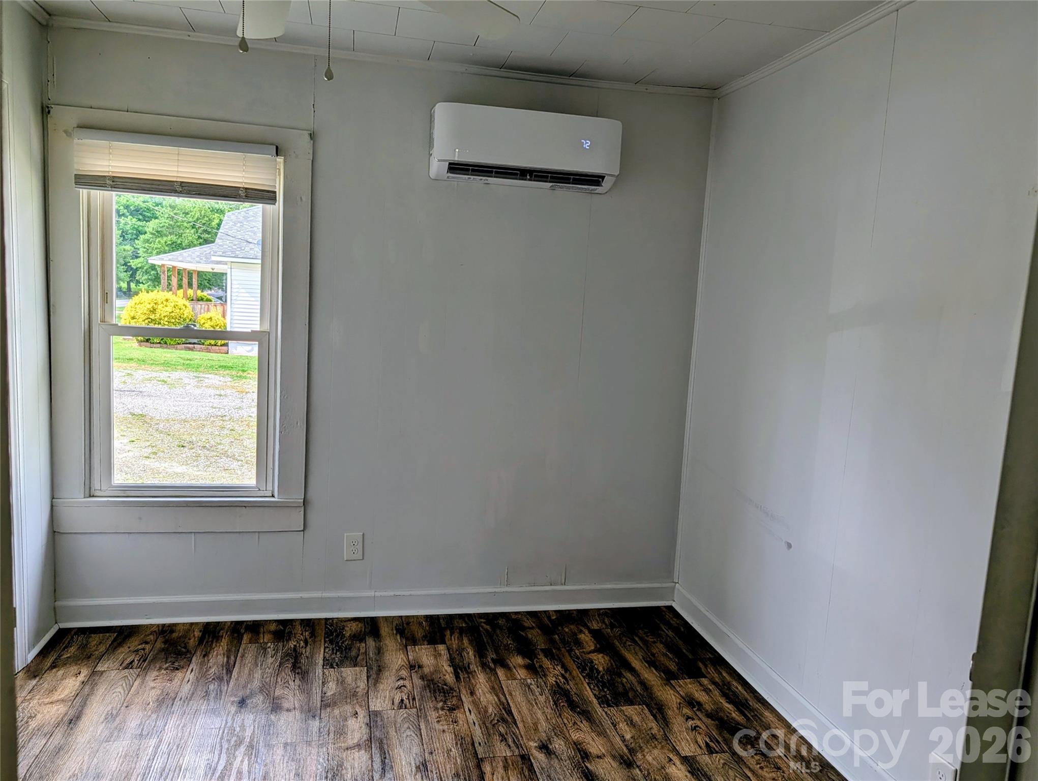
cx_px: 519
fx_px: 721
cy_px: 390
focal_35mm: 24
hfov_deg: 71.5
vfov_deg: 56.9
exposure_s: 1/2075
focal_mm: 6.9
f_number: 1.68
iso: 23
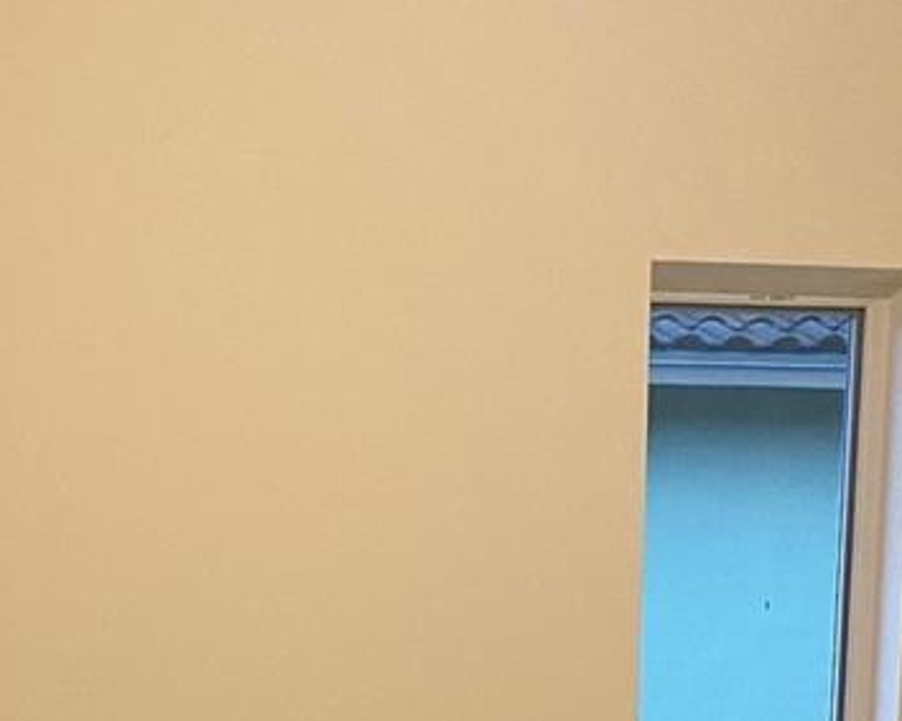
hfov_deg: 21.9
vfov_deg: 15.5
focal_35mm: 86
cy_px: 1266
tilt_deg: -12.5
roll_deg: +2.0
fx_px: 2295
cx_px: 143
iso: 160
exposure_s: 1/60
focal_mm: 4.25
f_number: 1.8
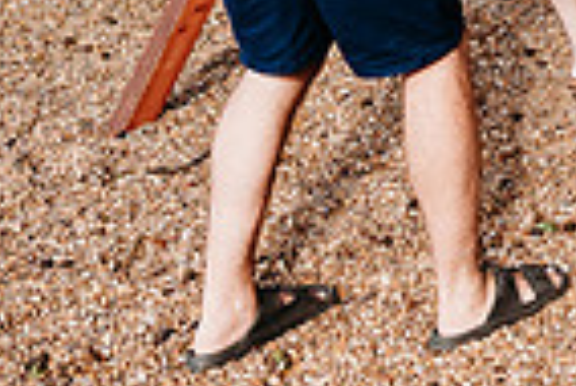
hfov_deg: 18.3
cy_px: -173
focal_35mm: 98
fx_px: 1570
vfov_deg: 13.3
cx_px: 884
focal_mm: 24
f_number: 3.5
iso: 250
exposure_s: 1/320
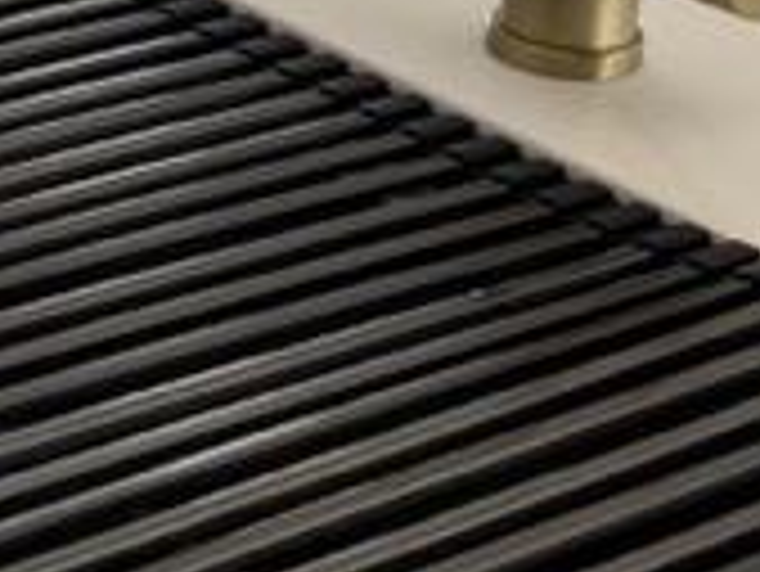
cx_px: -292
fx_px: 3999
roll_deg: -3.4
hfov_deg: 10.6
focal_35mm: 182
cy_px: 5
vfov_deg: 8.1
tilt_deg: -16.3
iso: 80
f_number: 1.78
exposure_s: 1/121
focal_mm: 6.76
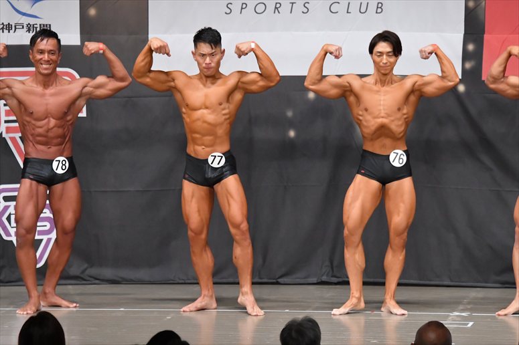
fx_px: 3127
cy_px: 172
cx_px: 260
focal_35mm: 217
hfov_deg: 9.5
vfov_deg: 6.3
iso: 6400
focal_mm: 145
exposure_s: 1/400
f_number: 5.6
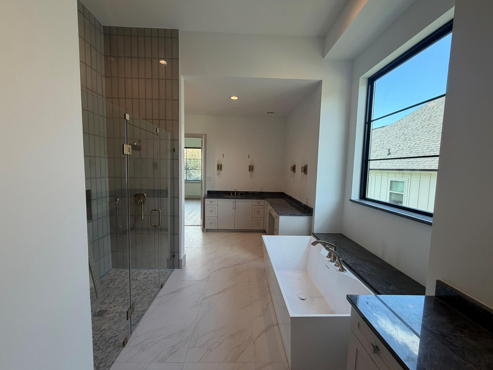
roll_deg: -1.0
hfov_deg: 102.1
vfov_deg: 85.7
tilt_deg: -1.2
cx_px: 246
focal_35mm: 14
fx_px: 199
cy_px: 185
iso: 64
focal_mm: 2.22
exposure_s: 1/120
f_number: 2.2
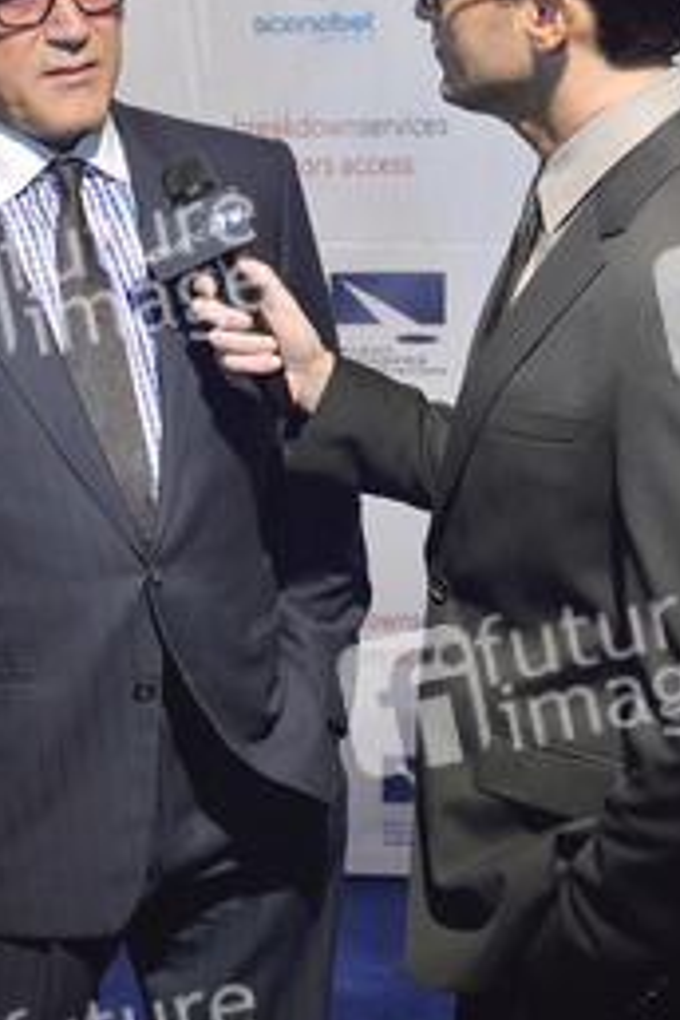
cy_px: 486
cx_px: 184
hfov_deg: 22.8
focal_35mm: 59
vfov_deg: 33.9
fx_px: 1672
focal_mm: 38
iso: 400
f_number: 4
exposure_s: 1/320
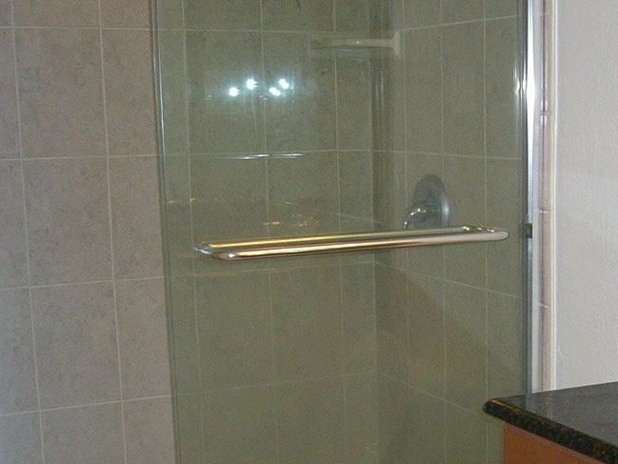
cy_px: 335
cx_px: 487
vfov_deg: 21.2
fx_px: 1232
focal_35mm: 69
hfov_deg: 27.6
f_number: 2.8
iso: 100
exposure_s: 1/60
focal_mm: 5.8
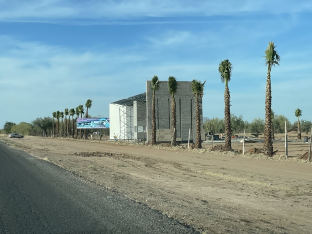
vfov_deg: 28.0
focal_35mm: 52
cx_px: 156
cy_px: 117
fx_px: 469
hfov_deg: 36.8
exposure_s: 1/1916
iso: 32
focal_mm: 6
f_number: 2
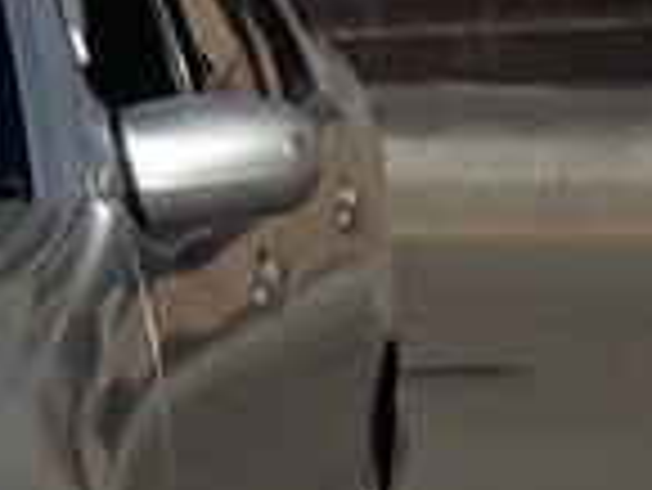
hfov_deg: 13.1
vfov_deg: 12.0
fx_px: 2319
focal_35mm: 123
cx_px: -787
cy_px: 447
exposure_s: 1/3906
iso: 40
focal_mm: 3.6
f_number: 1.9
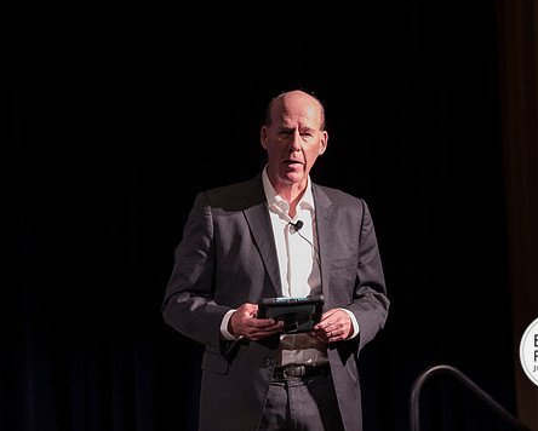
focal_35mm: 245
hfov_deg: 7.9
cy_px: 198
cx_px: 291
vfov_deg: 6.3
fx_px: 3904
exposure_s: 1/125
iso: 1800
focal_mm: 200
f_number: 2.8
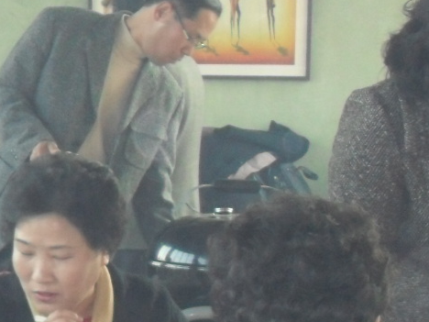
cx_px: -429
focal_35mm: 153
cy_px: 306
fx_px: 1896
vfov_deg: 9.6
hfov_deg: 11.6
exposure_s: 1/45
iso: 160
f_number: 2.8
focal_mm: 6.2
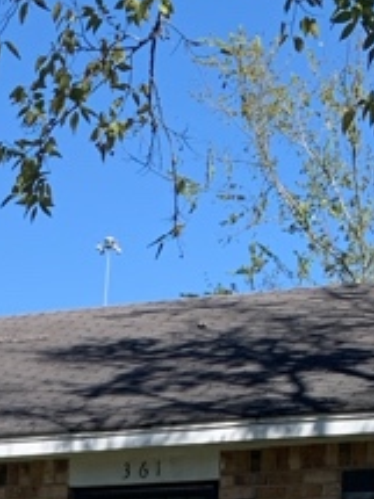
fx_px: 1788
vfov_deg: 13.7
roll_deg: +0.5
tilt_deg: -8.6
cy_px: 970
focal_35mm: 124
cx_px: -144
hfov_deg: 11.6
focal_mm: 4.25
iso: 25
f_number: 1.8
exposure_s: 1/1513
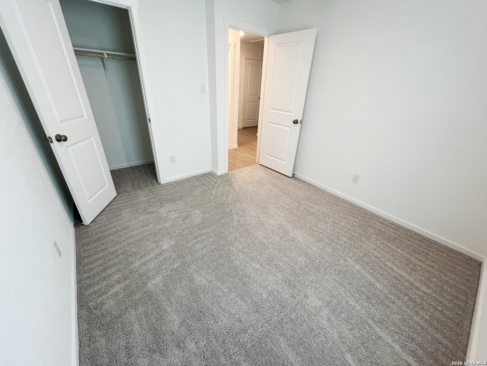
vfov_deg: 89.9
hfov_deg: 106.2
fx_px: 183
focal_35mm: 13
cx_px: 244
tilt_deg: -28.3
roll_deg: -3.6
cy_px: 183
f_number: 1.8
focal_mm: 1.57
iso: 200
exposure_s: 1/120
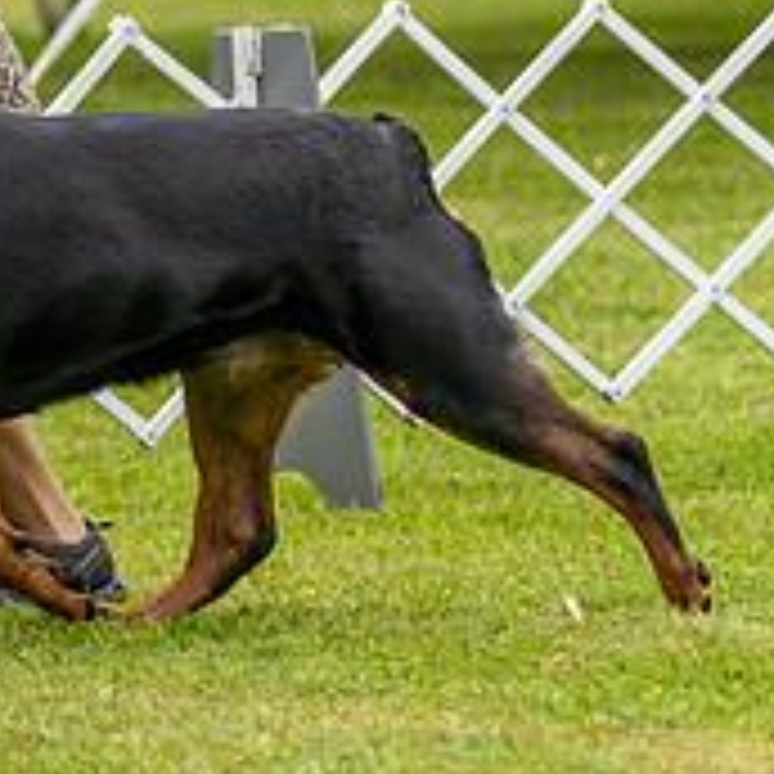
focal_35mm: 404
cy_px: -63
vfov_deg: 4.3
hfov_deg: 4.3
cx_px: -160
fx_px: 10220
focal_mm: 121
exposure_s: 1/800
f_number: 4
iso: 640
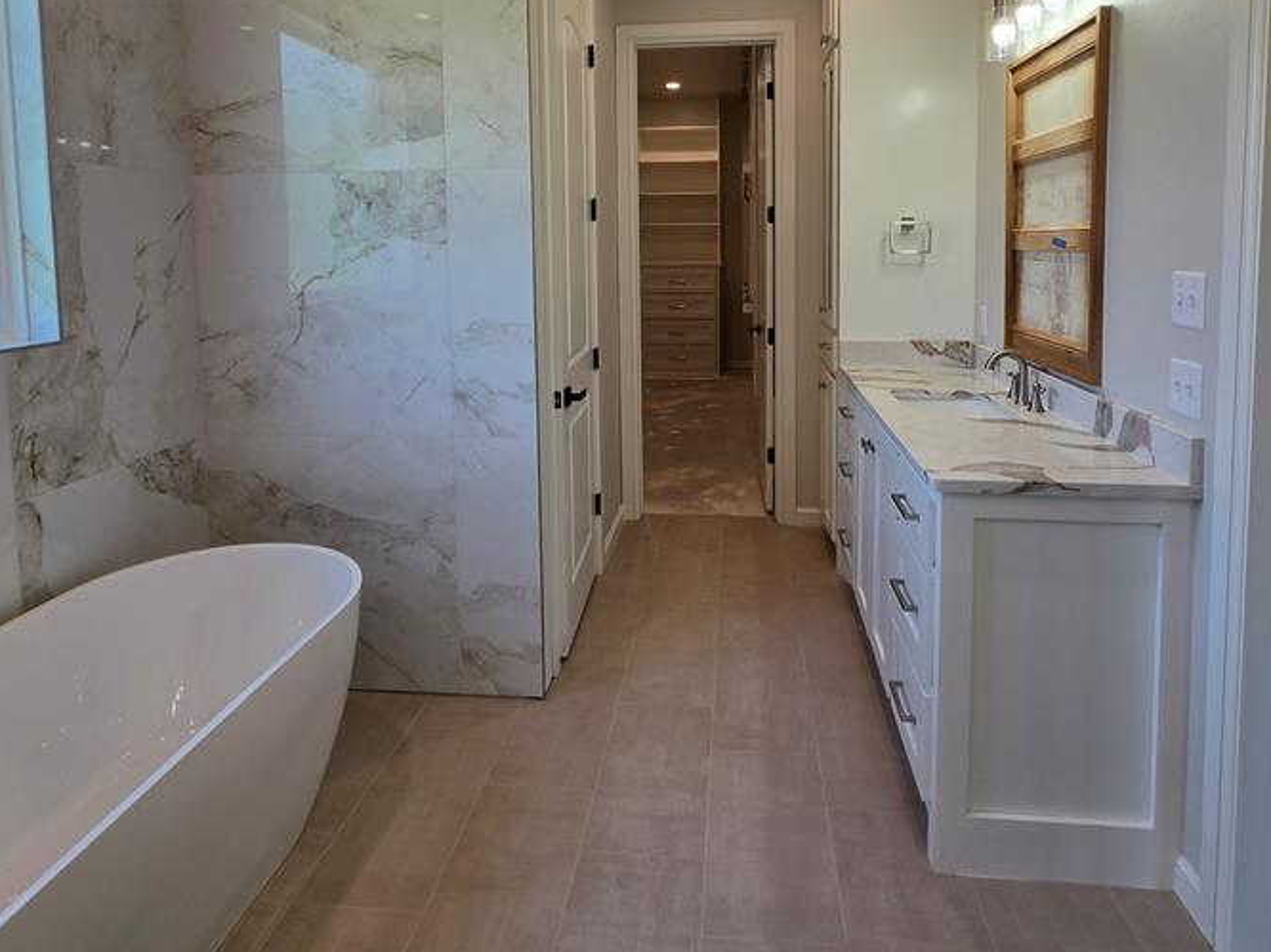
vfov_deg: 63.8
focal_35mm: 20
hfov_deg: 81.7
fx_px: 734
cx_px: 668
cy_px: 298
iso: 20
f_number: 1.9
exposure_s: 1/120
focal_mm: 2.2
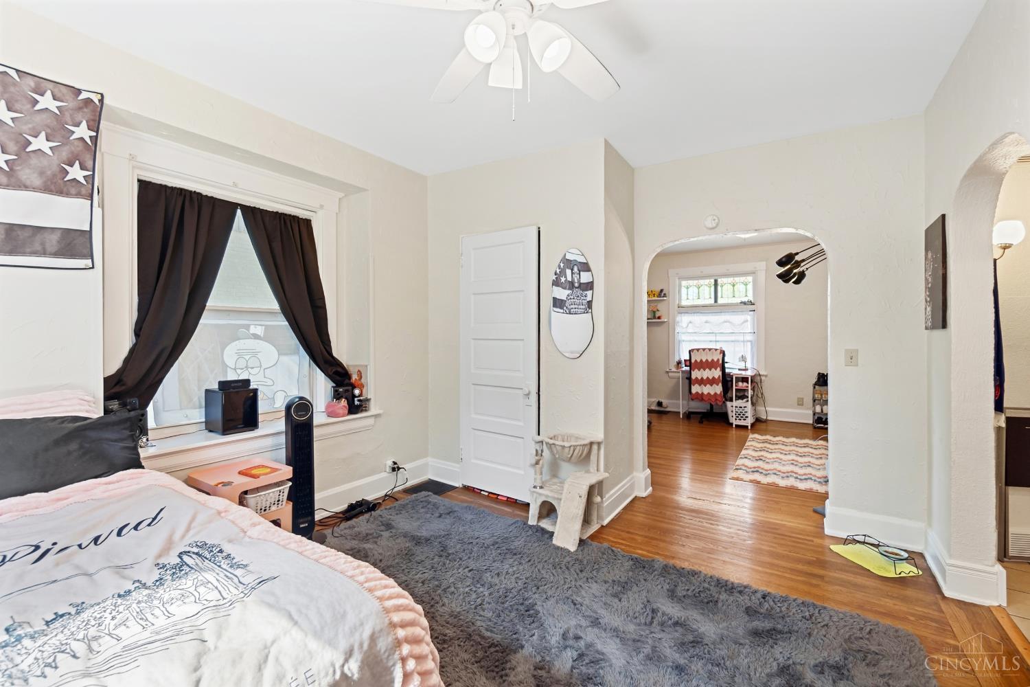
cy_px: 344
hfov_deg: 100.4
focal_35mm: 15
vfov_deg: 77.3
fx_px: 429
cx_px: 515
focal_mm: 10
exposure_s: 1/30
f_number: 4
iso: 1000
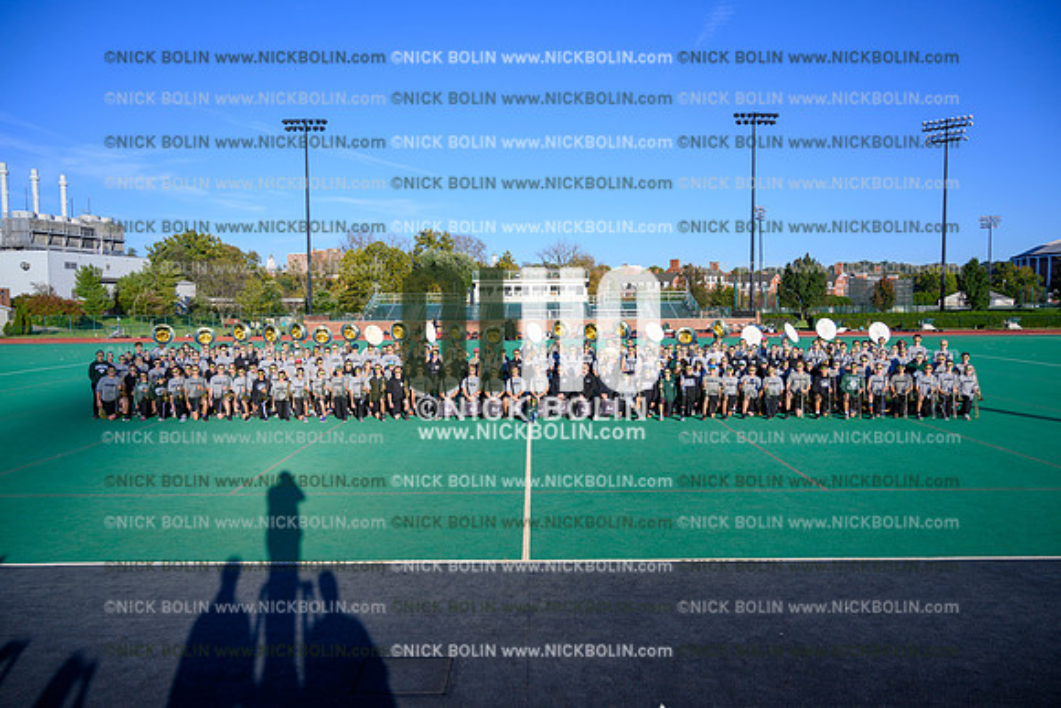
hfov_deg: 69.4
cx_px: 530
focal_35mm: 26
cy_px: 354
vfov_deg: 49.6
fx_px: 766
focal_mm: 26
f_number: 4
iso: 100
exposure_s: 1/1600
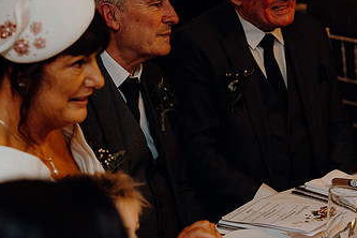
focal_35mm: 122
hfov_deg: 16.8
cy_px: 102
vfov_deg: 11.2
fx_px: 1210
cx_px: 160
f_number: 3.5
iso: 2500
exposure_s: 1/160
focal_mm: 70
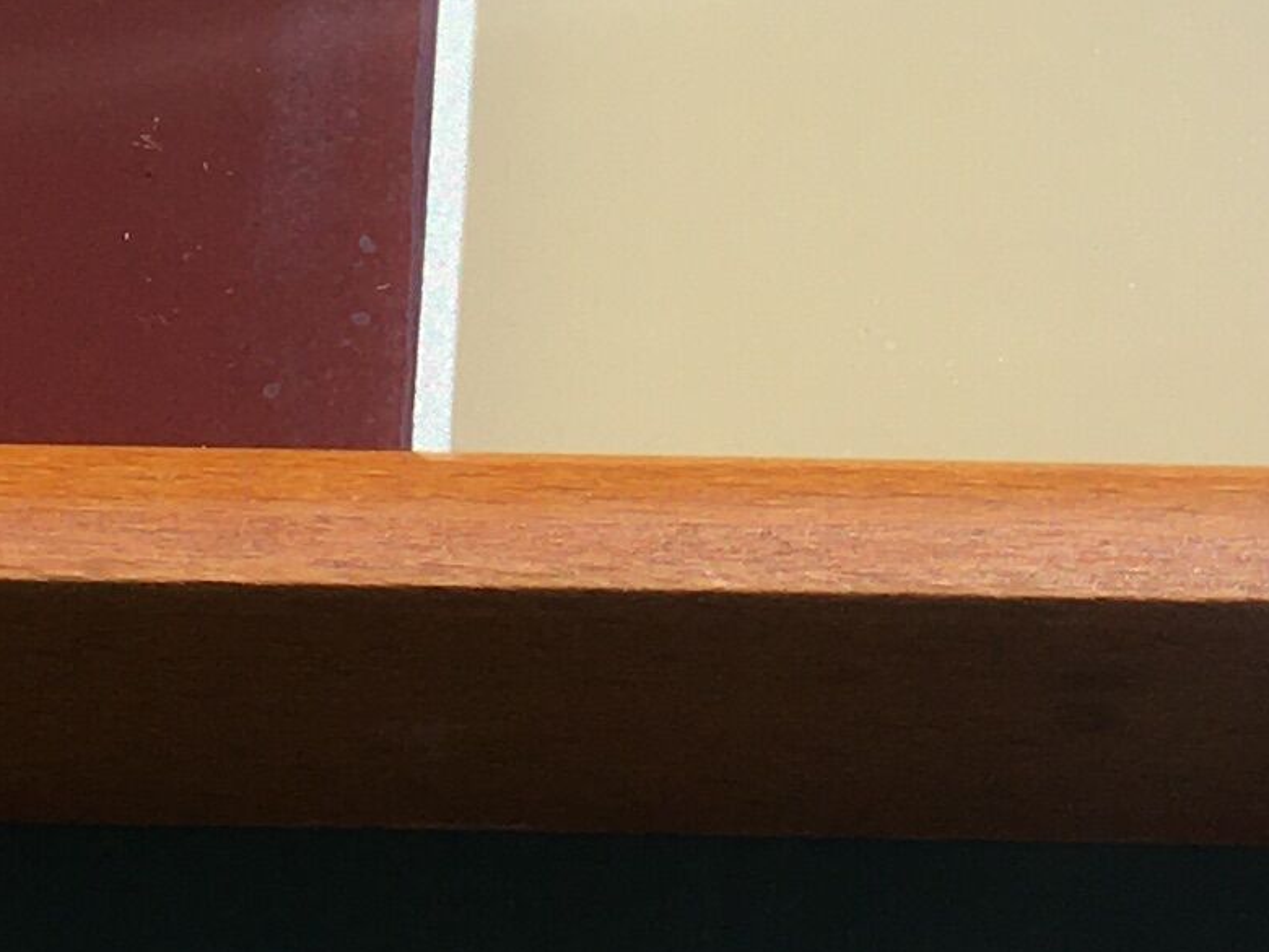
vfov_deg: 9.8
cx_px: 542
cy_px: -81
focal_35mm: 150
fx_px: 5499
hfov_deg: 13.2
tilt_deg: -48.2
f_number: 2.2
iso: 25
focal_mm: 4.15
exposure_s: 1/3344
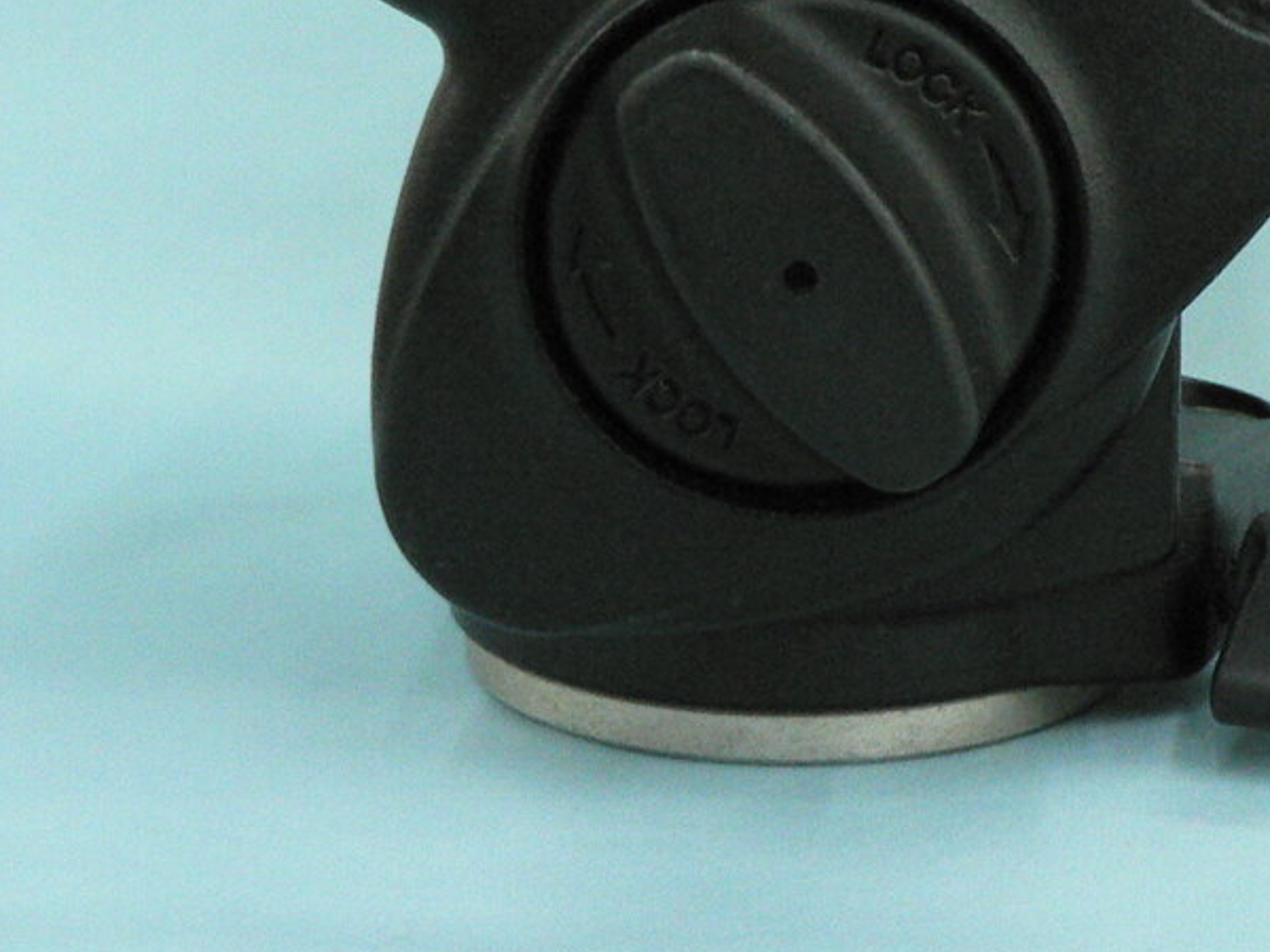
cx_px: 1046
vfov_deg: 20.1
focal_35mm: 72
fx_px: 2642
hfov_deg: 26.5
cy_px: 138
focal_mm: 6
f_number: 4.5
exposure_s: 1/60
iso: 400
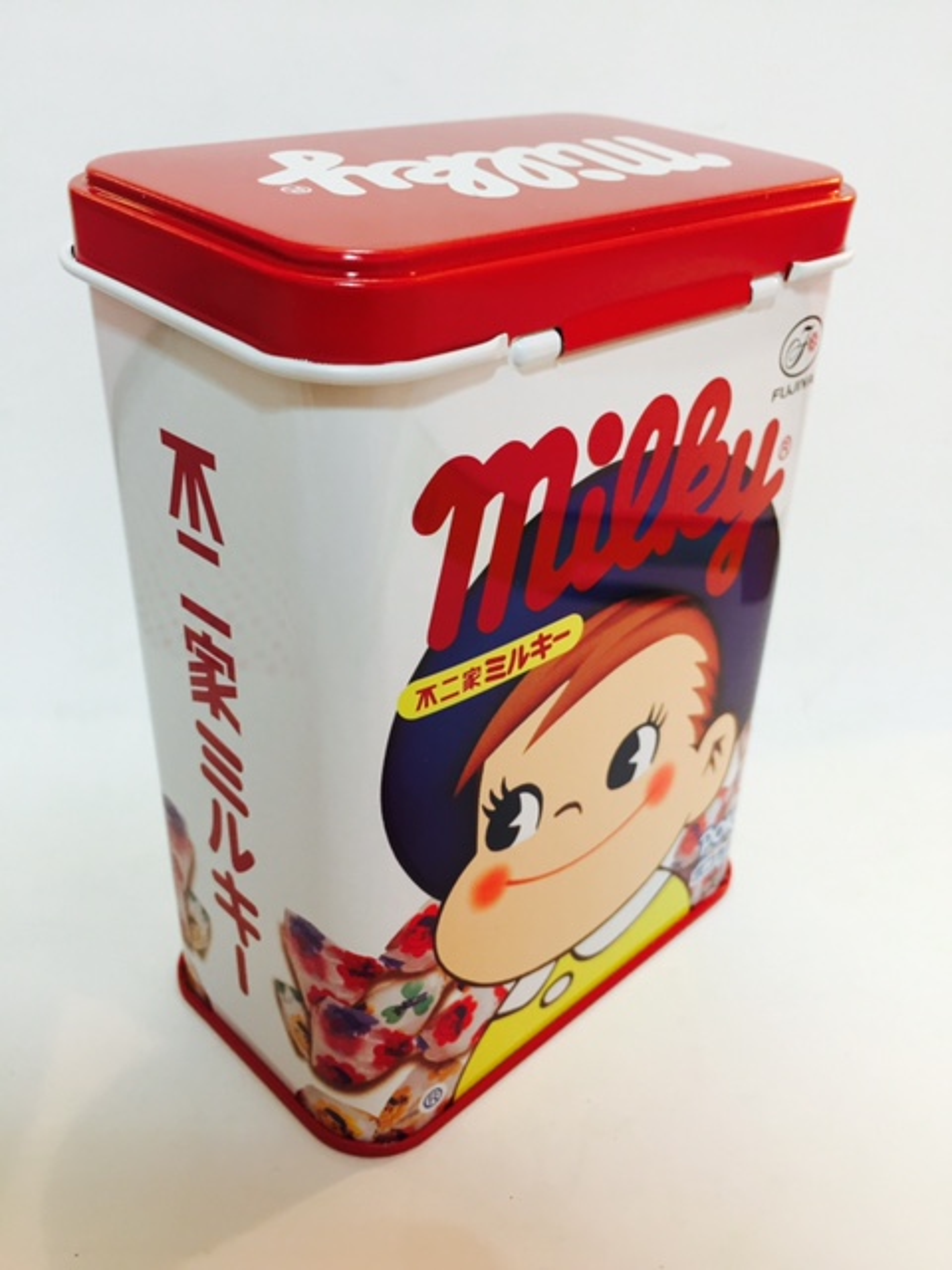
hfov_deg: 48.2
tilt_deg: -27.8
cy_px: 635
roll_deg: -1.6
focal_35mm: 29
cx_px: 476
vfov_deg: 61.7
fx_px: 1063
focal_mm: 4.15
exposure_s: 1/33
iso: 80
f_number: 2.2
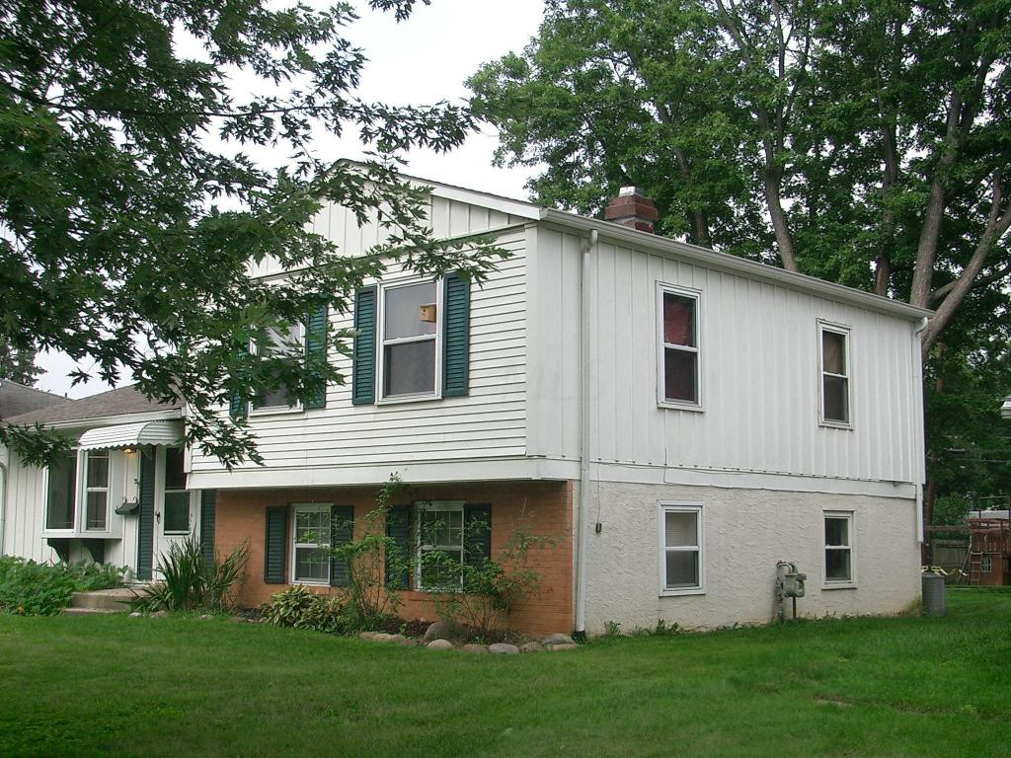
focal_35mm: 49
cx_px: 506
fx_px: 1431
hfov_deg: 38.9
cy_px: 379
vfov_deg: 29.7
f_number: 5
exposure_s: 1/160
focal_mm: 8.2
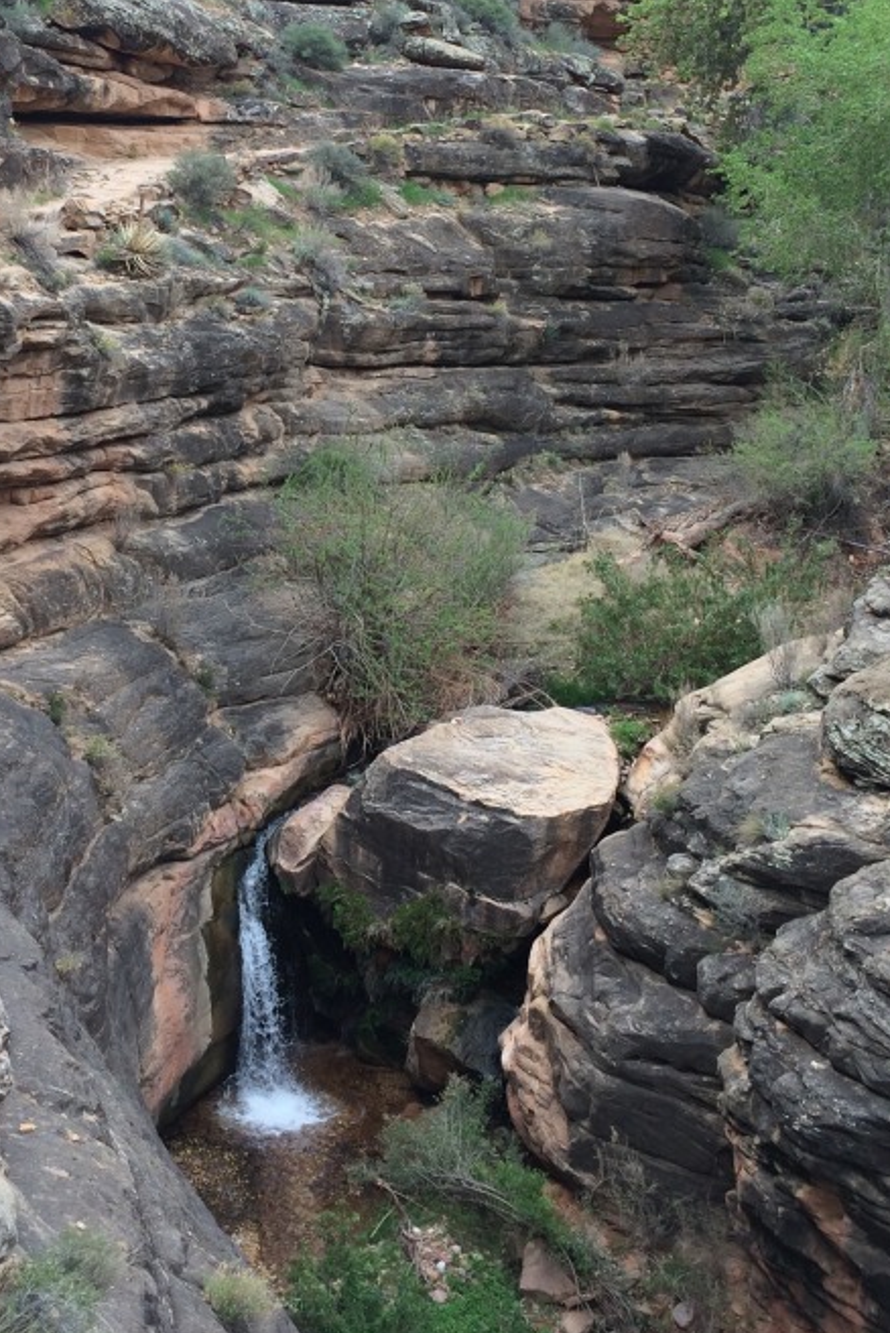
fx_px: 1815
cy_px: 475
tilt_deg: -9.3
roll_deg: +2.3
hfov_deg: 27.4
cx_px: 301
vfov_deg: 40.0
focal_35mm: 49
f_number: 2.2
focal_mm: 4.15
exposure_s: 1/304
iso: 32
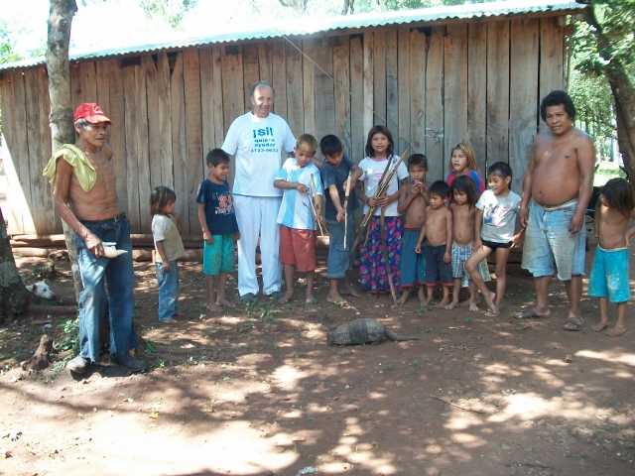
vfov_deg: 44.2
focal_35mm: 32
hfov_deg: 56.8
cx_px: 318
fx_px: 587
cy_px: 238
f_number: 2.9
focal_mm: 5.7
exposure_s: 1/80
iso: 80
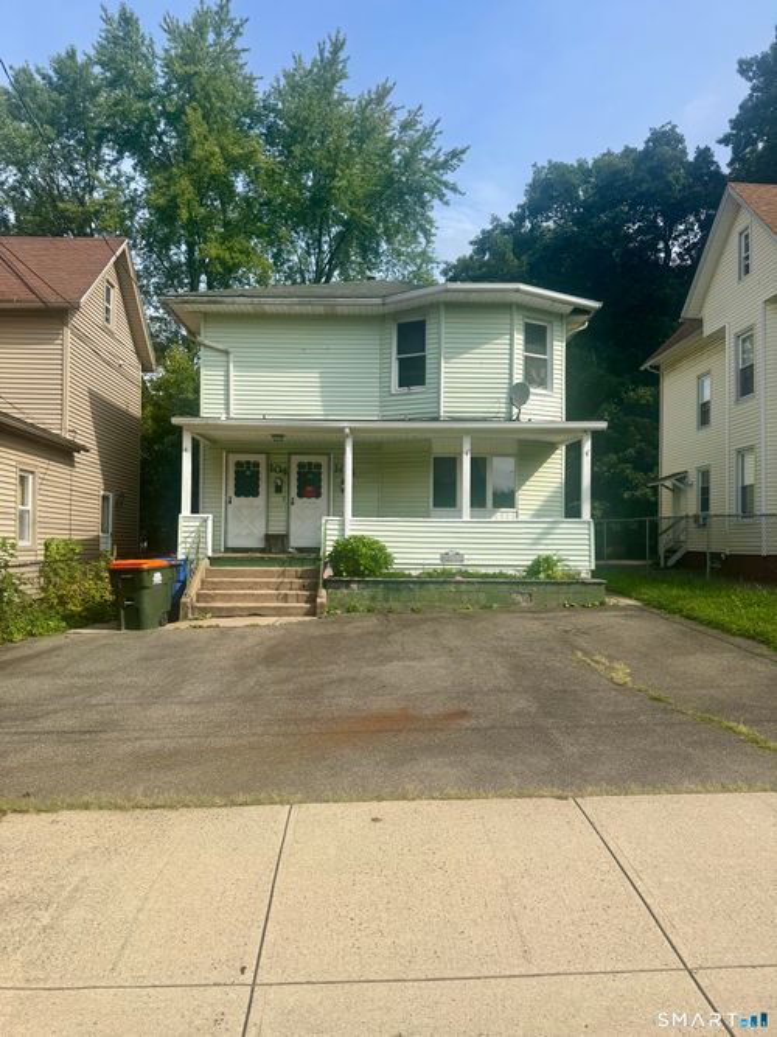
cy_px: 518
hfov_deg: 56.8
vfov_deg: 71.6
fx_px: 719
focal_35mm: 24
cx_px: 388
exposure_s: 1/4608
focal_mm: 6.76
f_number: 1.78
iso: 80
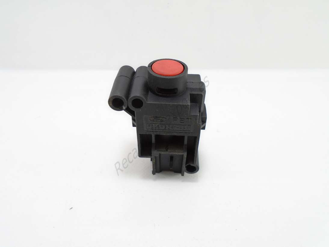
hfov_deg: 67.3
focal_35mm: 26
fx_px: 247
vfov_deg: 53.0
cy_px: 124
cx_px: 164
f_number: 3.2
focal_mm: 4.6
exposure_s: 1/60
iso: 100
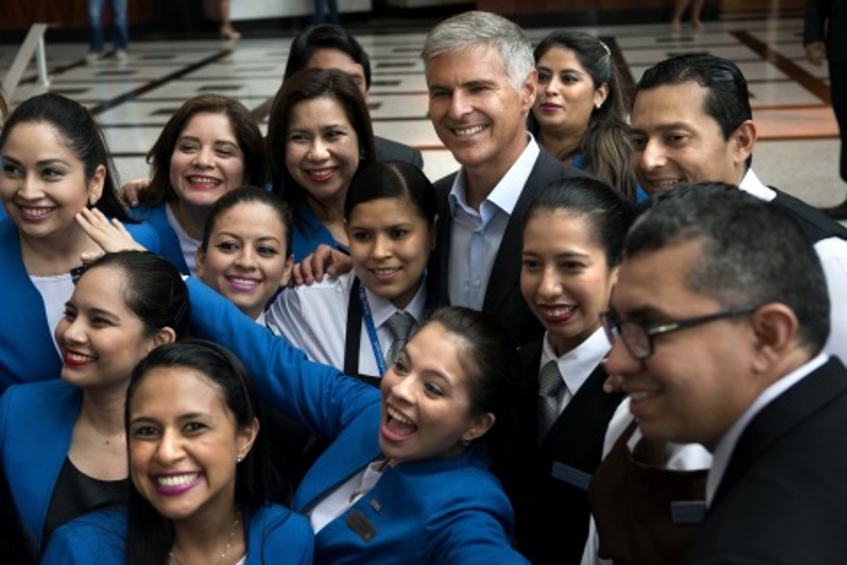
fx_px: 1317
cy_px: 282
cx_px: 424
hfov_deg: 35.6
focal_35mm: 56
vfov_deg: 24.2
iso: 1000
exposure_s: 1/200
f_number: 5
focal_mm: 56
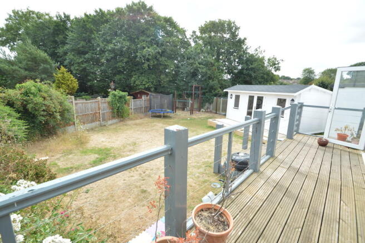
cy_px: 122
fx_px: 152
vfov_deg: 77.2
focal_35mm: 15
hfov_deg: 100.4
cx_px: 182
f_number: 6.3
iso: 100
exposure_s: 1/160
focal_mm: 10
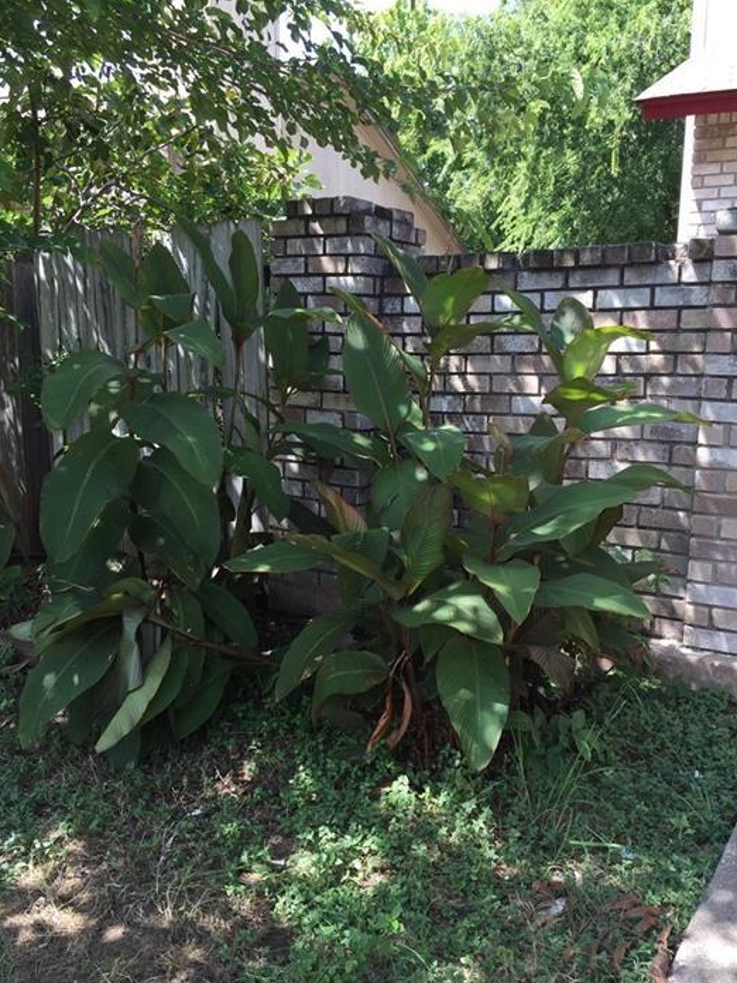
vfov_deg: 56.8
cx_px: 368
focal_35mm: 32
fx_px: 908
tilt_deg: -10.2
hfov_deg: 44.2
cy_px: 494
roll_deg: -0.2
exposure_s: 1/235
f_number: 2.2
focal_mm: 4.15
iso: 32
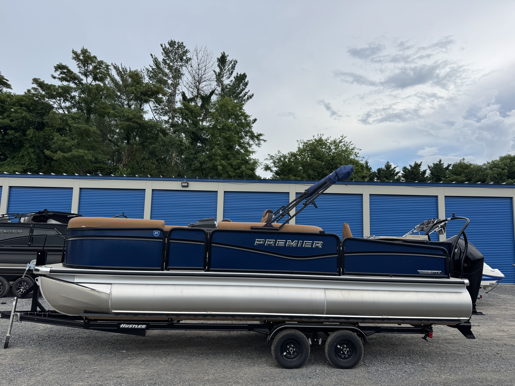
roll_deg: -0.7
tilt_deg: +7.9
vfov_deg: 56.8
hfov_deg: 71.6
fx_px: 357
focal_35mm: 24
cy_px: 193
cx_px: 258
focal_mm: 6.76
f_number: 1.78
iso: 80
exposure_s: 1/3413
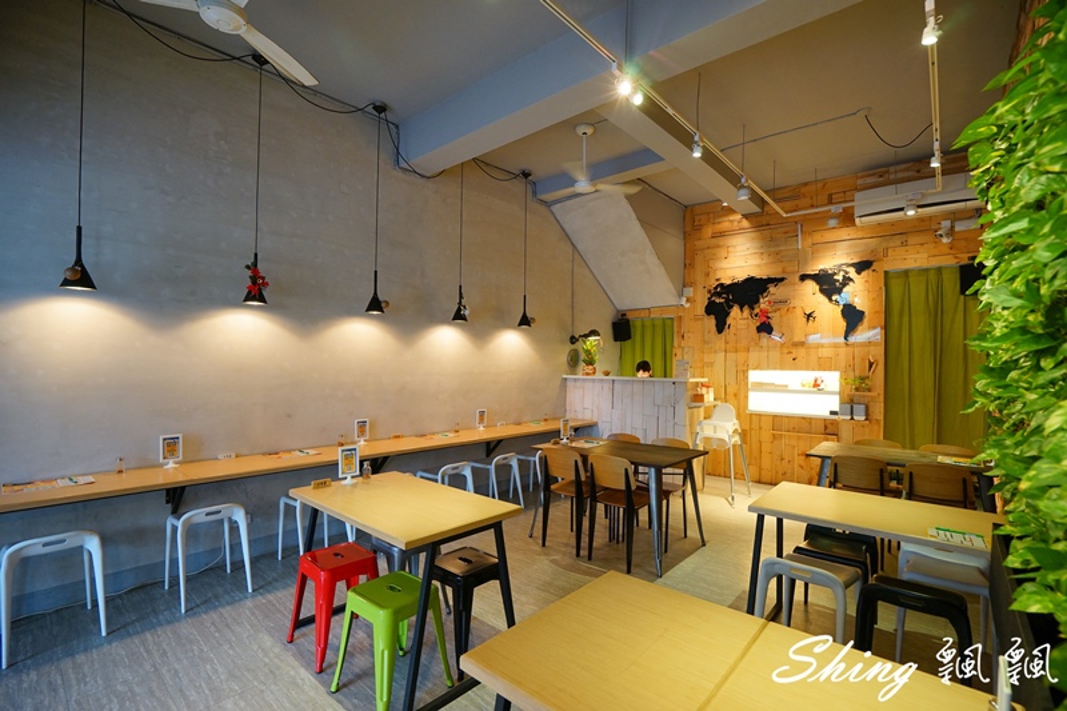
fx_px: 474
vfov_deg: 73.7
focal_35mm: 16
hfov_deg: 96.7
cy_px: 356
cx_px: 534
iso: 800
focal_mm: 16
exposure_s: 1/30
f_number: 5.6
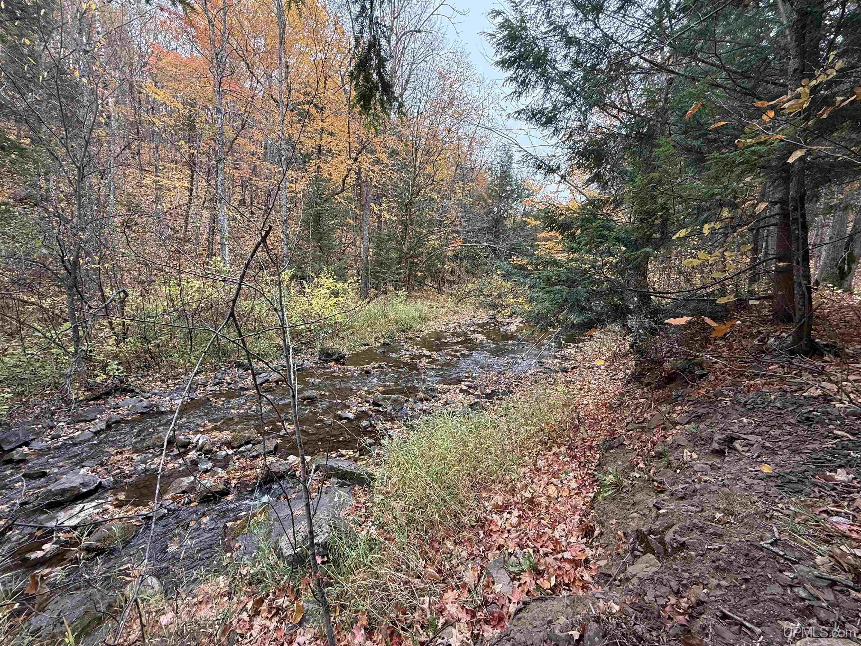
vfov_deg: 85.7
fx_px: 348
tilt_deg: -7.6
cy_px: 323
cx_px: 430
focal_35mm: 14
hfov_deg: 102.1
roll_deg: -1.1
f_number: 2.2
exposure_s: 1/99
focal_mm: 2.22
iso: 80
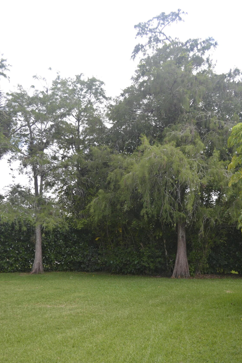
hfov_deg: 41.1
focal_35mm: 32
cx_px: 134
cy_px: 214
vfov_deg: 58.3
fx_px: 323
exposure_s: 1/200
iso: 100
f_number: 4
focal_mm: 18
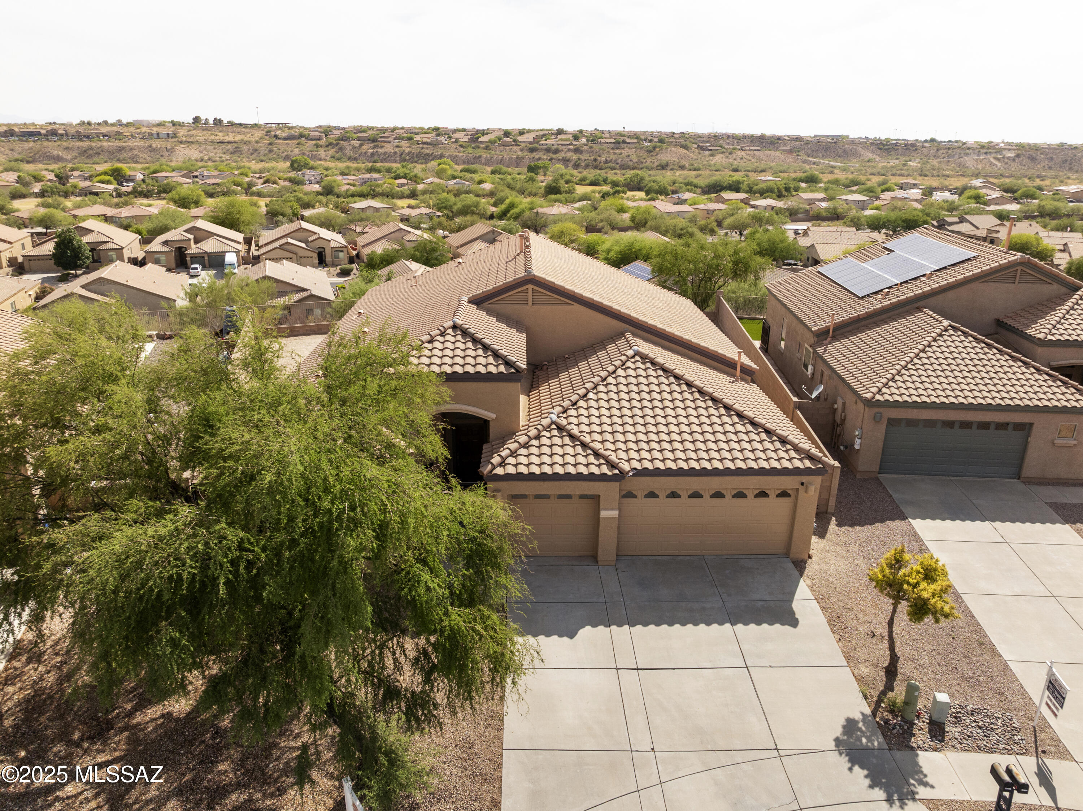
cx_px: 542
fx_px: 750
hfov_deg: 71.6
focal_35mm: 24
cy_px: 406
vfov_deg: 56.8
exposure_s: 1/80
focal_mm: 12.29
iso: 400
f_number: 2.8
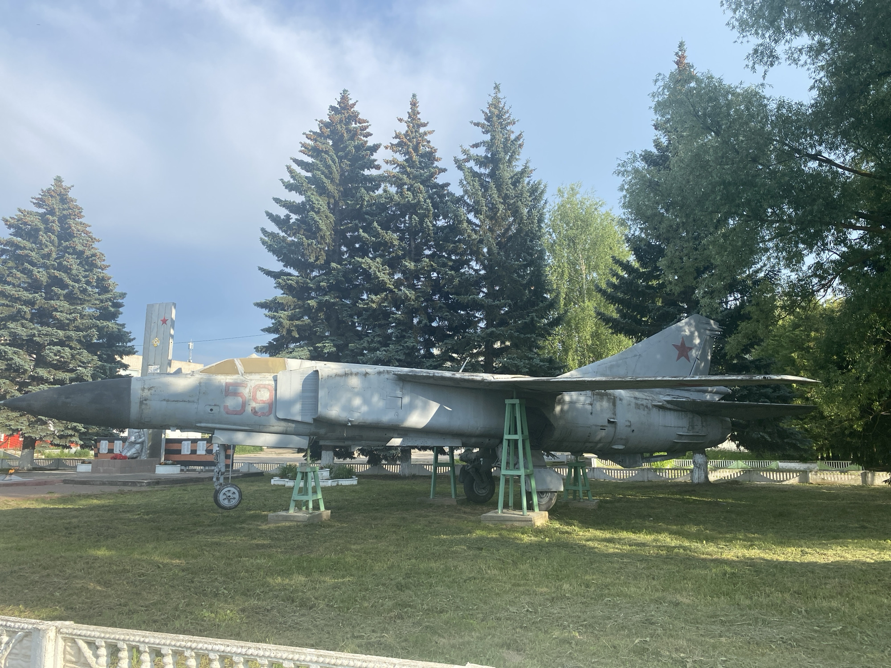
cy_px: 334
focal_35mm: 26
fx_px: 669
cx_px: 446
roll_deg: +0.2
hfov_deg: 67.3
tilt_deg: +7.7
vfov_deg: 53.1
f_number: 1.8
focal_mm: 4.25
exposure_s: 1/1585
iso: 32
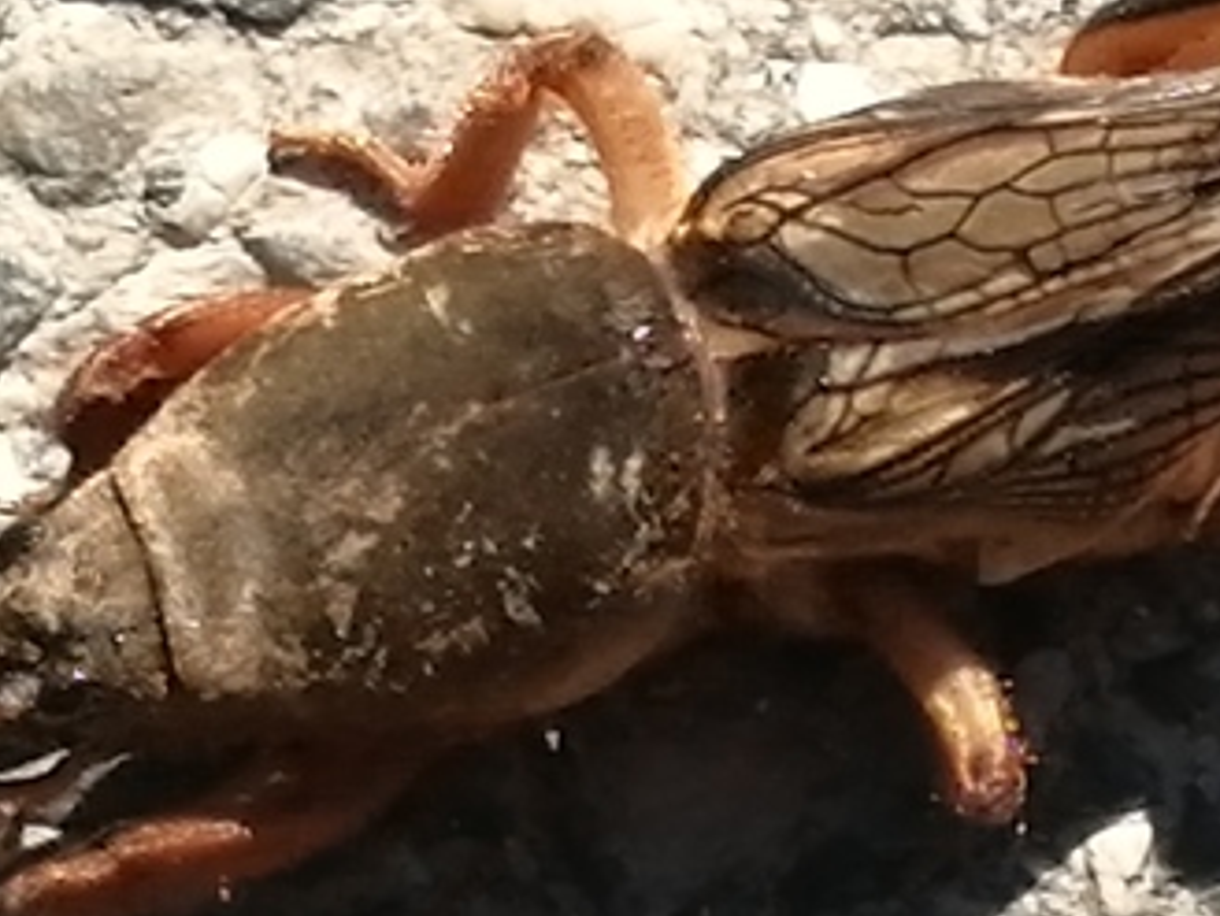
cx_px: 1033
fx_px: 9519
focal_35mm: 270
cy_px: 337
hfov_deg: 7.3
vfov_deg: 5.5
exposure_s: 1/824
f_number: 1.8
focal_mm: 3.46
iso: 50
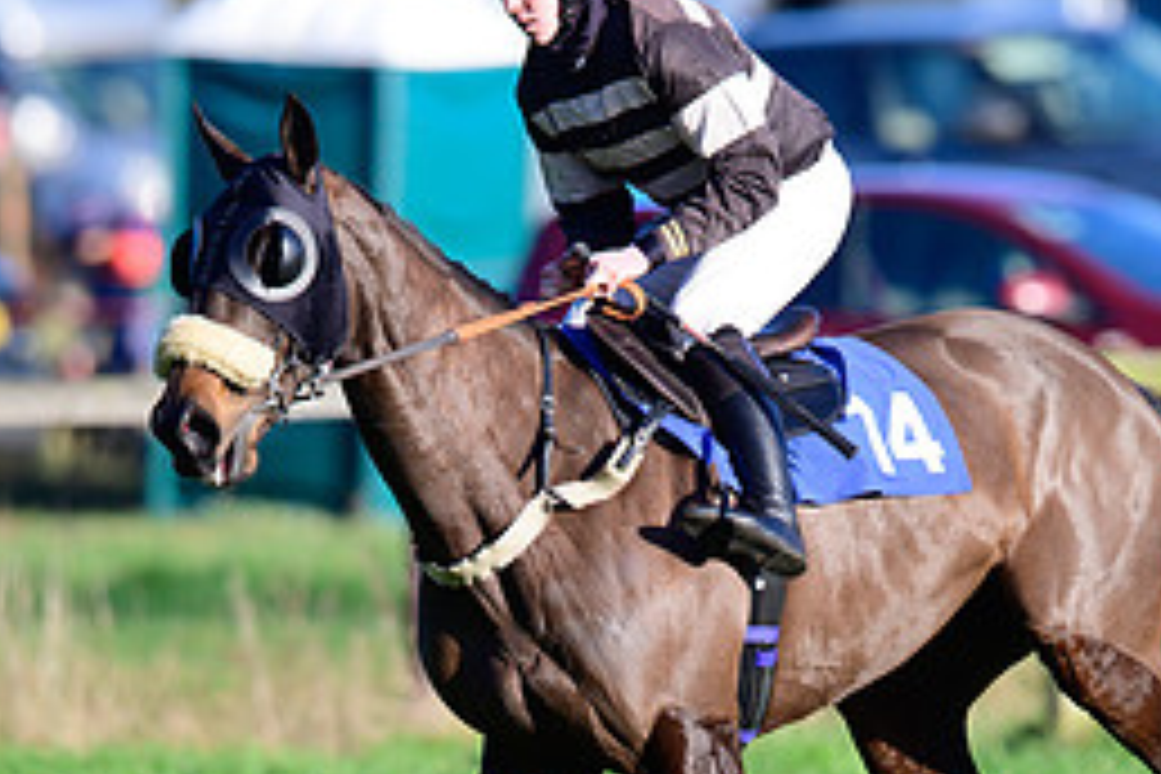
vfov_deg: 1.5
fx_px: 28958
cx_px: 621
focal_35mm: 898
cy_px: 558
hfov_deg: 2.3
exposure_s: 1/2000
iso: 400
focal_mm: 400
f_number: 5
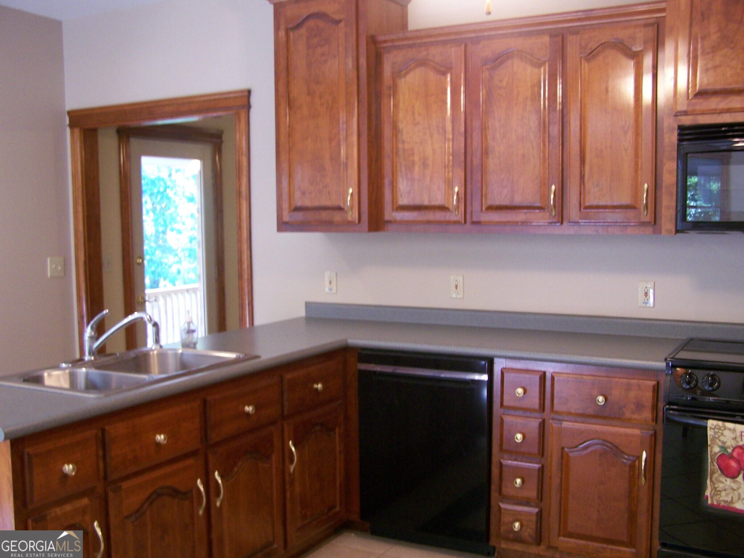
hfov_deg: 49.0
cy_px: 279
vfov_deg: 37.7
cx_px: 372
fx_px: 817
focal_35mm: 38
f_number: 2.8
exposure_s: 1/8
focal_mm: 6.3
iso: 160
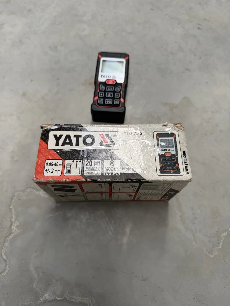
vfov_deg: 71.6
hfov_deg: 56.8
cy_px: 153
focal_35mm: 24
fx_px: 213
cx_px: 115
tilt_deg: -65.9
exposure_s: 1/121
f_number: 1.78
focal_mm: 6.76
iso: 125
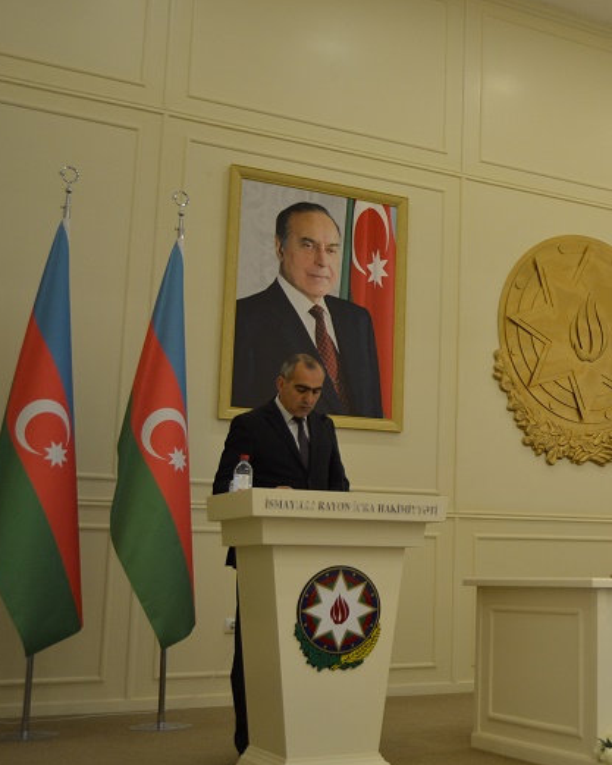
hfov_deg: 28.9
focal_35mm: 50
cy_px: 387
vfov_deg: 37.5
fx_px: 1125
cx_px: 577
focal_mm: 23
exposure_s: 1/60
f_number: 3.8
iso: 500
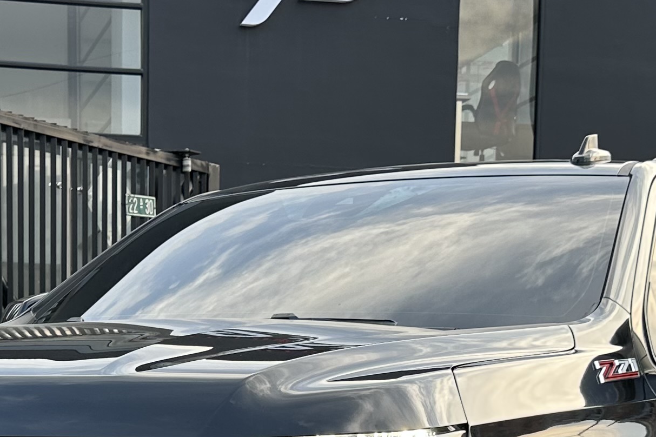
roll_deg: -1.1
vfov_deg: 15.9
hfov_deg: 24.4
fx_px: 1512
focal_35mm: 83
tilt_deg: -3.4
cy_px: 502
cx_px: 224
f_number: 1.78
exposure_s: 1/134
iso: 64
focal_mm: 6.86
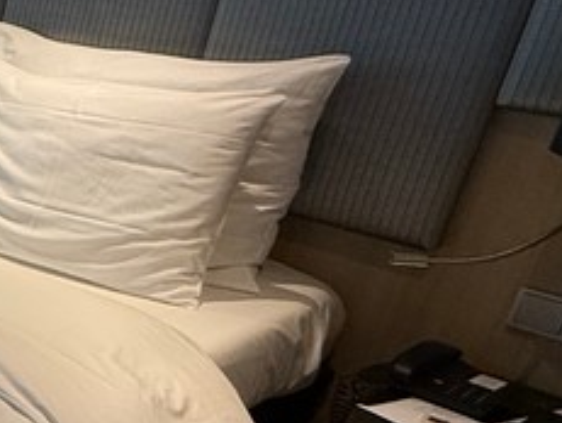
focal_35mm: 61
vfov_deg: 24.1
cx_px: -543
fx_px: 992
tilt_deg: -20.1
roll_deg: -0.7
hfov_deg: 19.4
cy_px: 199
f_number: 2.2
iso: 250
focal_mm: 2.22
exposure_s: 1/120
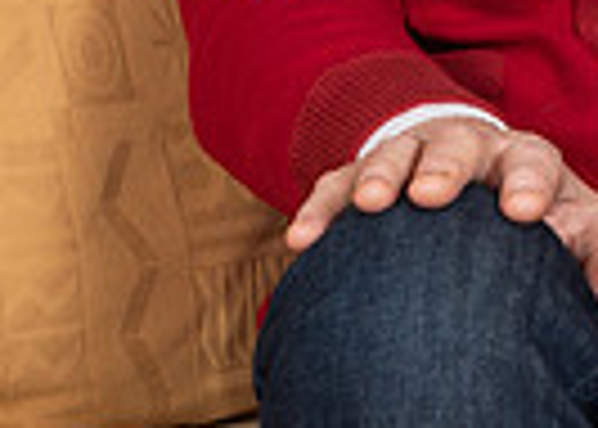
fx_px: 5180
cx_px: 816
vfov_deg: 4.7
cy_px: -329
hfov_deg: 6.5
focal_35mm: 305
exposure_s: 1/160
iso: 100
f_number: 8
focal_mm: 52
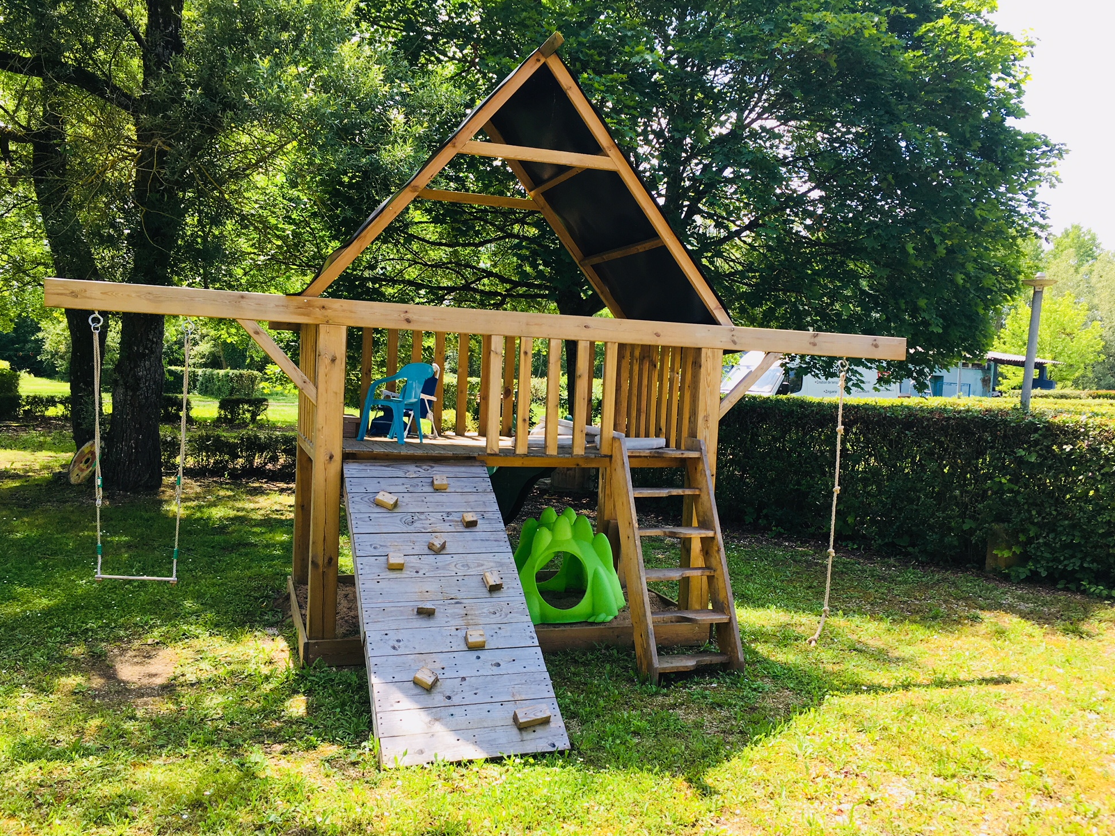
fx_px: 966
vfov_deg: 46.8
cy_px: 425
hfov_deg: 60.0
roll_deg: -4.4
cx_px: 559
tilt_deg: -4.4
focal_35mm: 30
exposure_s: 1/358
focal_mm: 4.15
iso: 25
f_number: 2.2
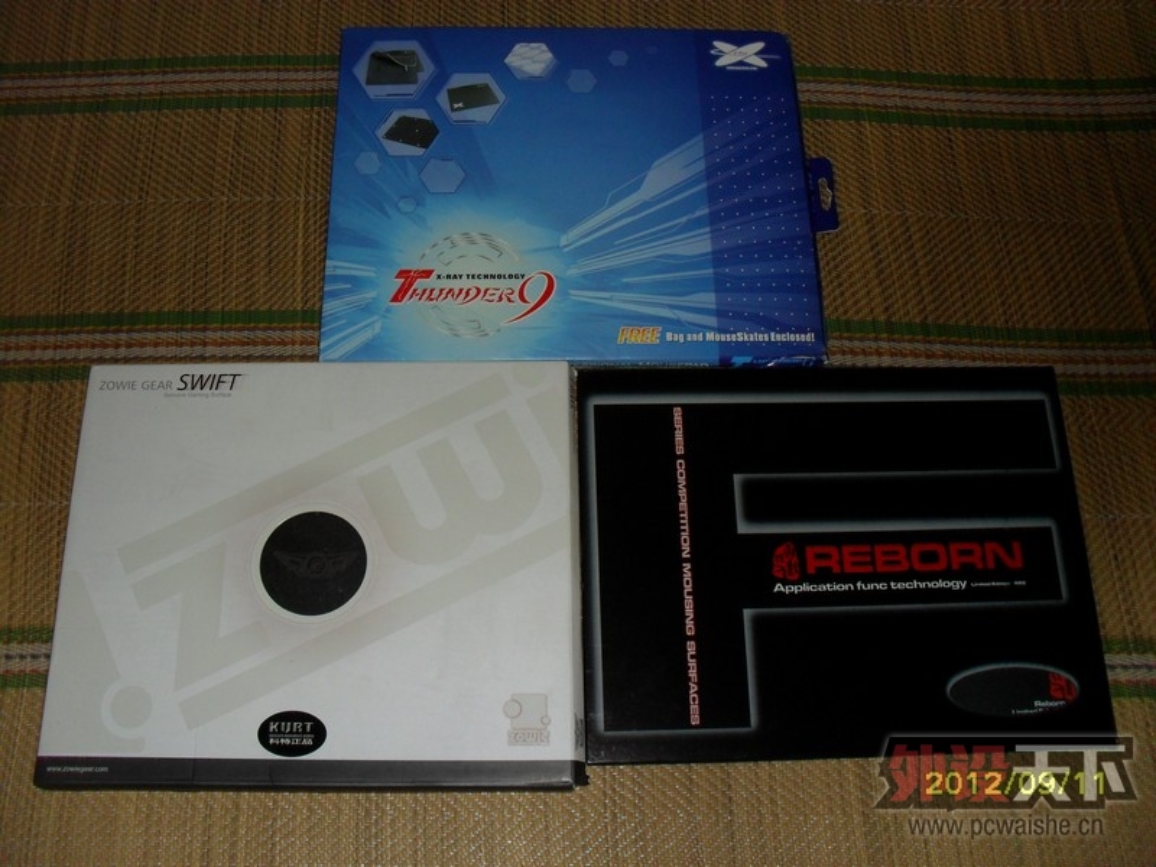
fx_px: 1169
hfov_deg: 52.6
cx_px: 578
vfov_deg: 40.7
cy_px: 434
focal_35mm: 35
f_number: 3.2
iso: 200
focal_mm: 6.3
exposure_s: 1/45
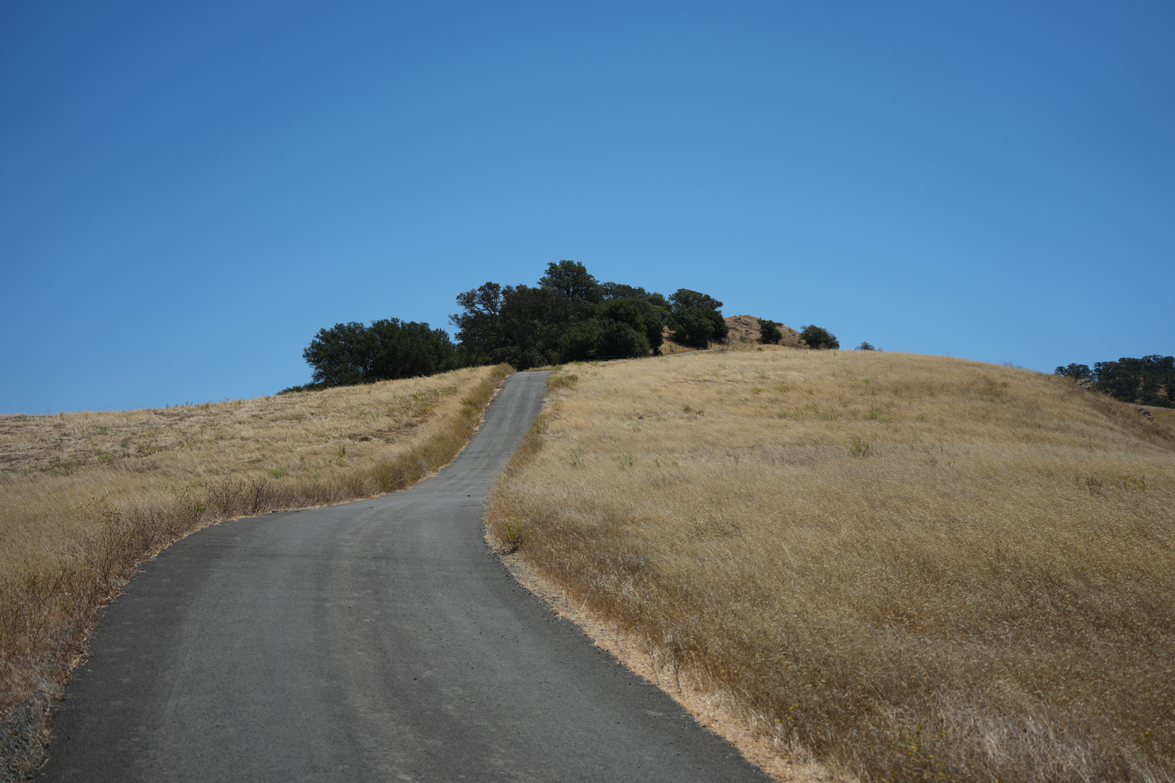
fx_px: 1632
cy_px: 392
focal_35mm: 50
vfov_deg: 27.0
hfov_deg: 39.6
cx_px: 588
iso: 100
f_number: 4.5
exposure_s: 1/1250
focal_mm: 50
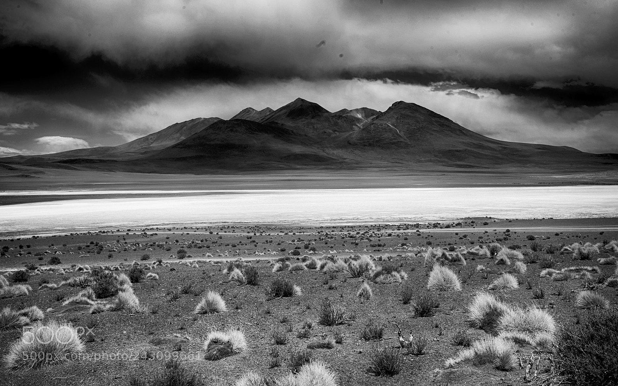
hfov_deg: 52.8
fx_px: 623
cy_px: 179
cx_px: 310
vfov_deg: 34.4
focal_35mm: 37
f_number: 14
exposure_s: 1/500
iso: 250
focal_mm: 36
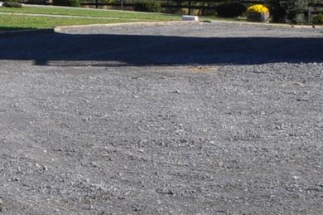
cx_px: -456
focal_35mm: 315
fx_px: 2823
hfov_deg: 6.3
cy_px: -105
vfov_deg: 4.3
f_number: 13
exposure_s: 1/160
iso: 200
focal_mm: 40
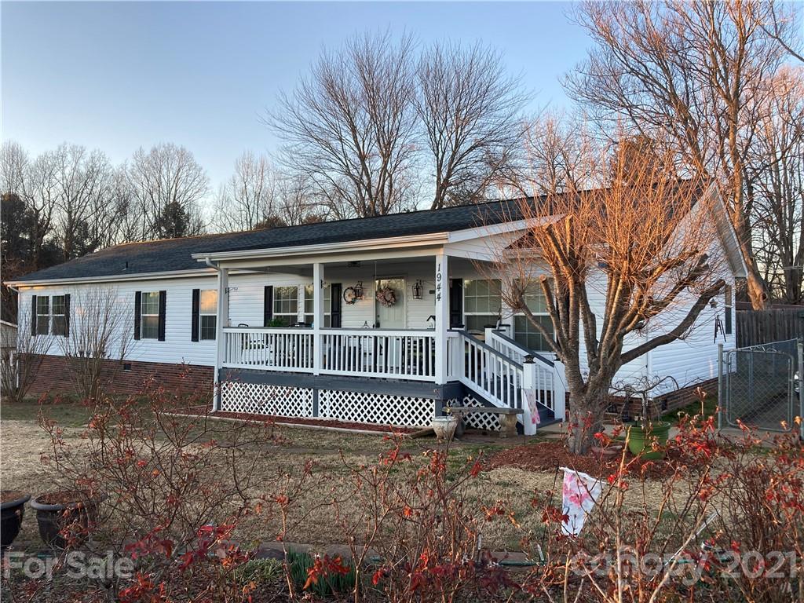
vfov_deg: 49.7
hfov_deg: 63.4
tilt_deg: +2.0
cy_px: 302
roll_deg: -0.2
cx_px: 402
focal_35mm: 28
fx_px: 650
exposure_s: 1/121
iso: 20
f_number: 1.8
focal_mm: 3.99
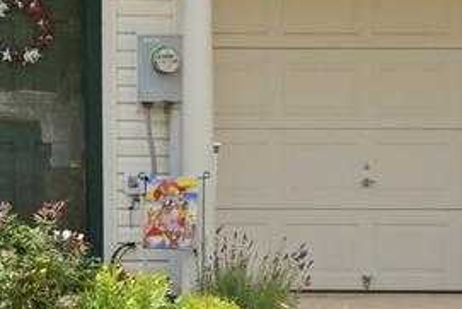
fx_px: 2388
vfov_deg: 7.0
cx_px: -614
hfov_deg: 9.8
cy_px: -429
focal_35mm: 186
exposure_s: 1/640
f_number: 8
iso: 200
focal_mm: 35
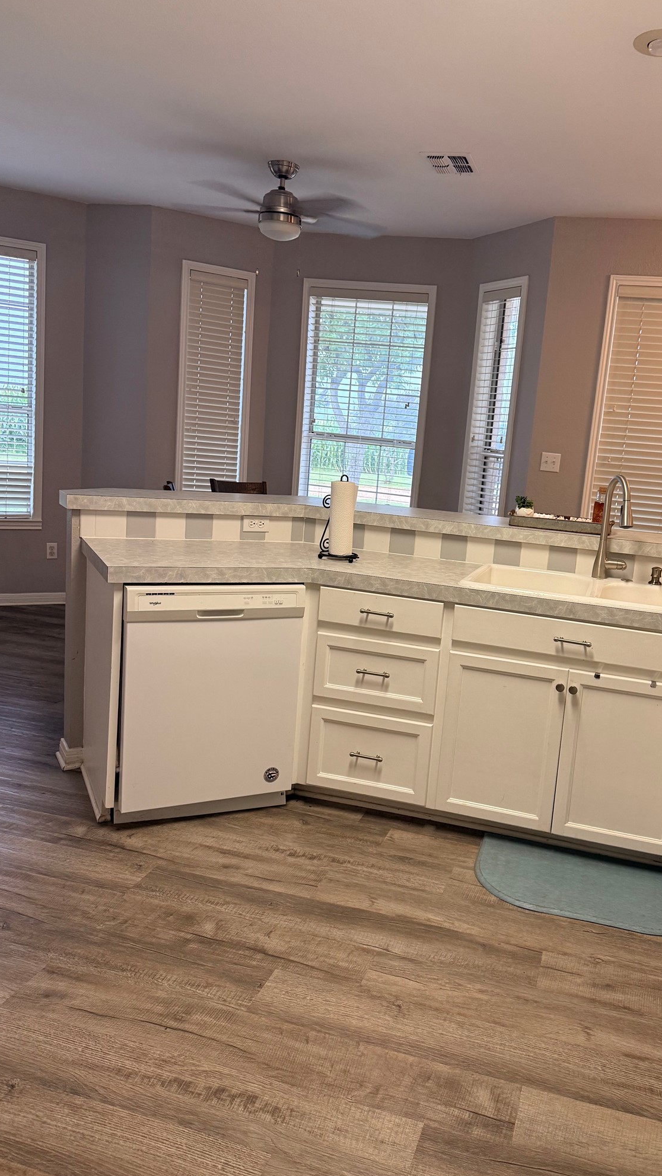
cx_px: 424
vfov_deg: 69.9
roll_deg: -5.6
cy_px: 591
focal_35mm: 27
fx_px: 842
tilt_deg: -10.8
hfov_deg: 42.5
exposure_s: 1/60
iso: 200
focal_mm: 6.76
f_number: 1.78
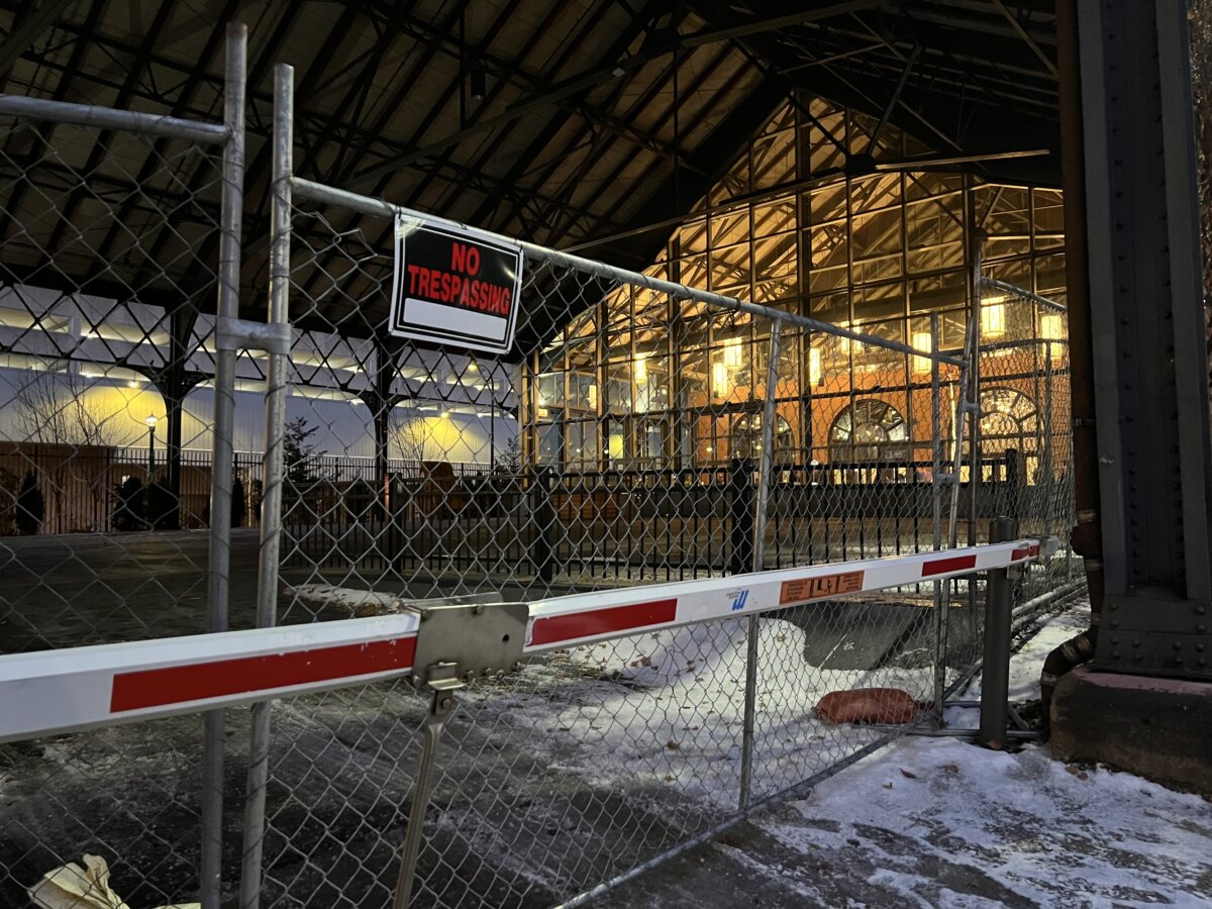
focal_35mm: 26
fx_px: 910
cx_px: 606
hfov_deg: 67.3
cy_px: 454
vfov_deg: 53.1
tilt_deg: +6.2
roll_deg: -0.3
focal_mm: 5.7
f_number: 1.5
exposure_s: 1/30
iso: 640
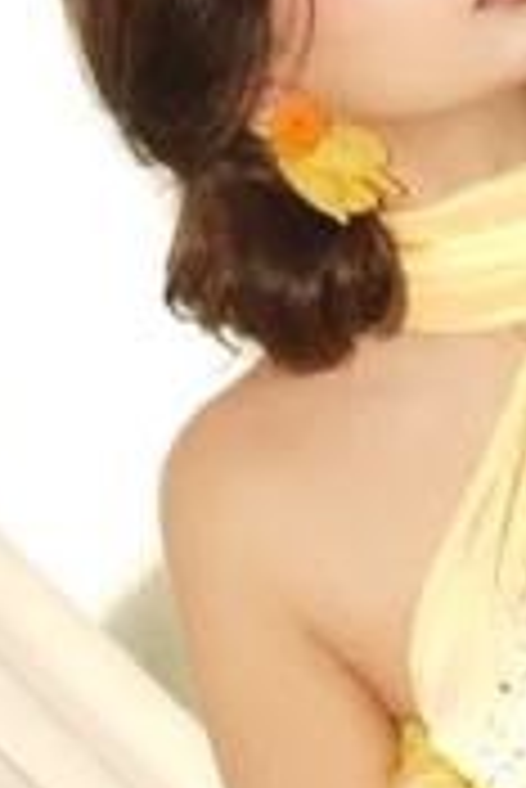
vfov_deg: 11.4
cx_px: 728
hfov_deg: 7.5
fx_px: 3937
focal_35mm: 180
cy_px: 171
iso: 50
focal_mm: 35
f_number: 2
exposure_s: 1/160
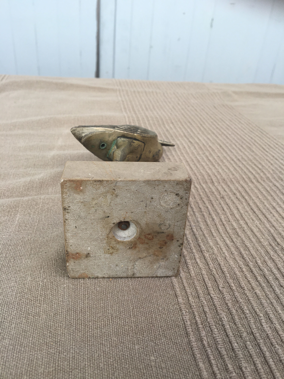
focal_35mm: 29
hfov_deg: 48.2
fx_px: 317
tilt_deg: -31.0
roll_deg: -4.5
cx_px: 142
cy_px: 190
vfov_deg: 61.7
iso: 25
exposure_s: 1/215
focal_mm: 4.15
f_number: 2.2
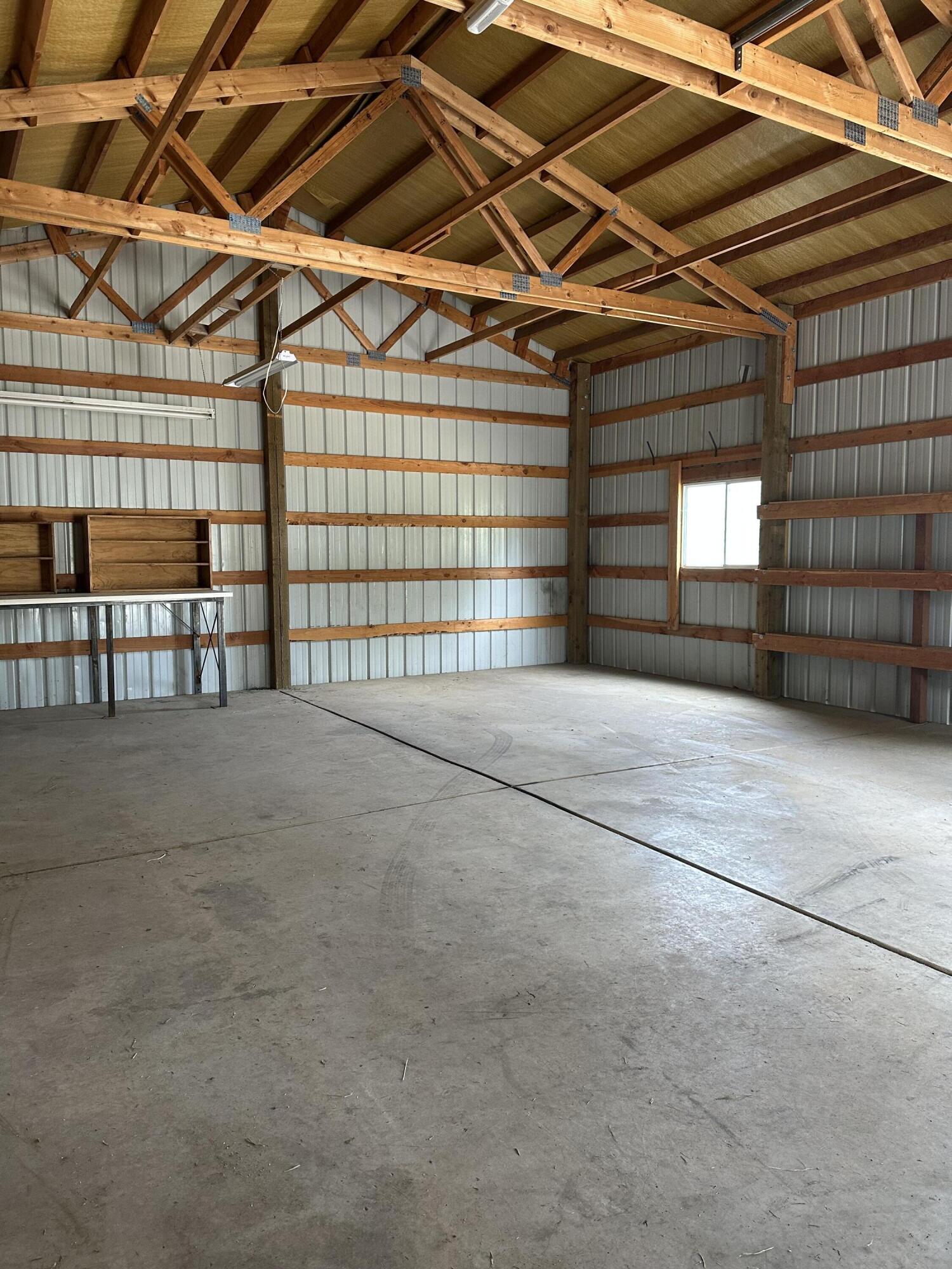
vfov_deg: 71.6
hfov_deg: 56.8
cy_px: 634
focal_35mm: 24
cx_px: 476
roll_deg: -1.1
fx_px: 880
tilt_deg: -3.7
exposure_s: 1/60
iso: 250
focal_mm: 6.86
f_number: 1.78
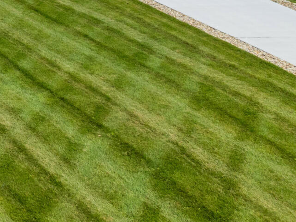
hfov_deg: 13.9
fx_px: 957
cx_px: -351
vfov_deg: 11.7
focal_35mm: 112
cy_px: -239
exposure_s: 1/240
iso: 100
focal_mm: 12.29
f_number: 7.1
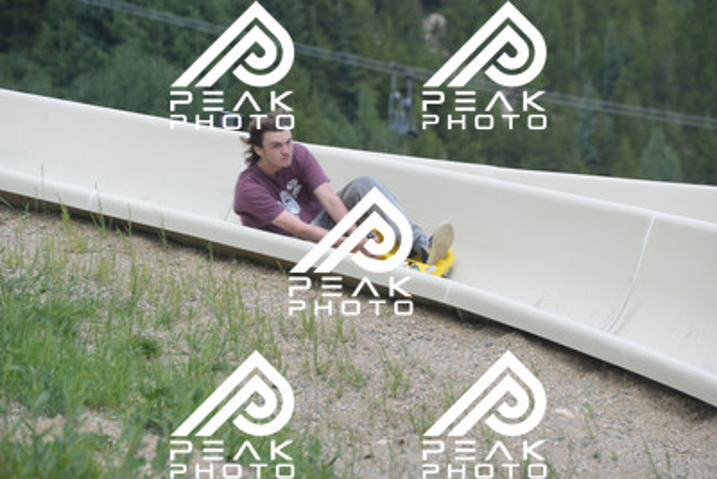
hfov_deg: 10.5
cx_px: 358
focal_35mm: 195
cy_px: 240
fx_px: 3885
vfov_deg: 7.0
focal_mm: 195
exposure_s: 1/640
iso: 560
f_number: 6.3
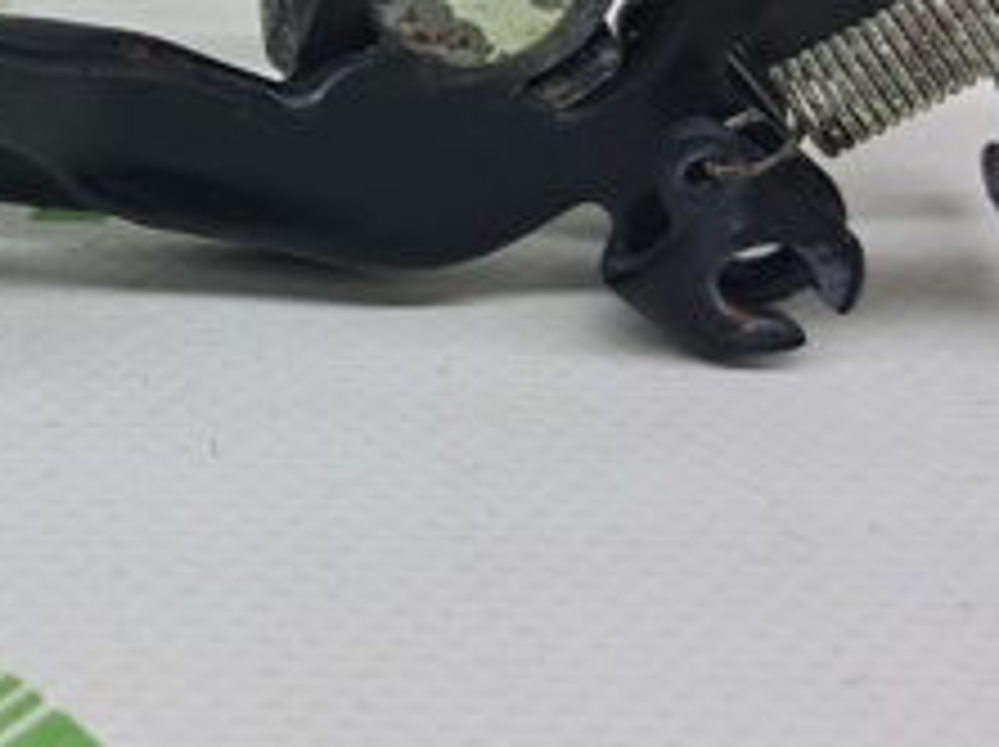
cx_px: 40
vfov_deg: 18.4
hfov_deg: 24.1
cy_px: 29
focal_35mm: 78
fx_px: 2249
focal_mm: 4
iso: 50
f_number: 1.8
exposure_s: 1/50
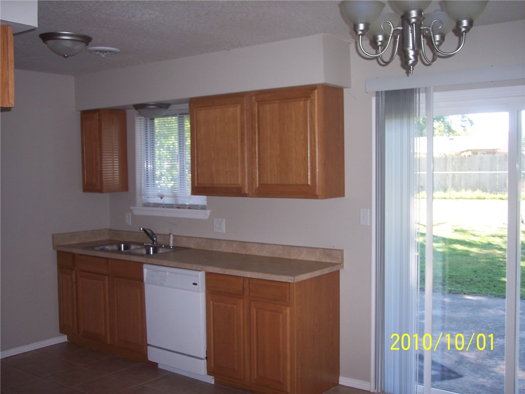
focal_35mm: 39
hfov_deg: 47.9
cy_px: 197
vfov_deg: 36.8
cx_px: 262
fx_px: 591
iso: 100
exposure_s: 1/60
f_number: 2.8
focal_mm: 8
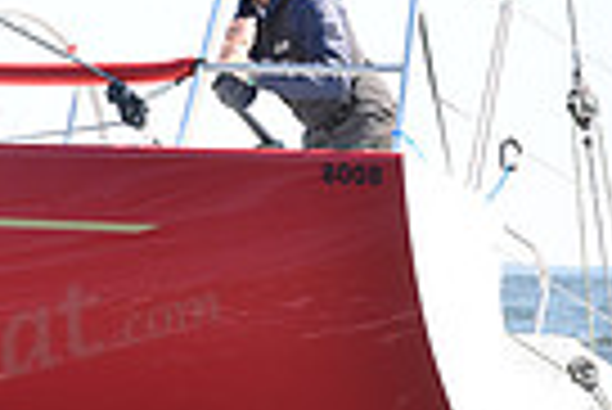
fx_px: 5088
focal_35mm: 299
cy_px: 200
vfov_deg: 4.6
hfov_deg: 6.7
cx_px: -644
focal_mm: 70
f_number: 4
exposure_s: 1/640
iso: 250
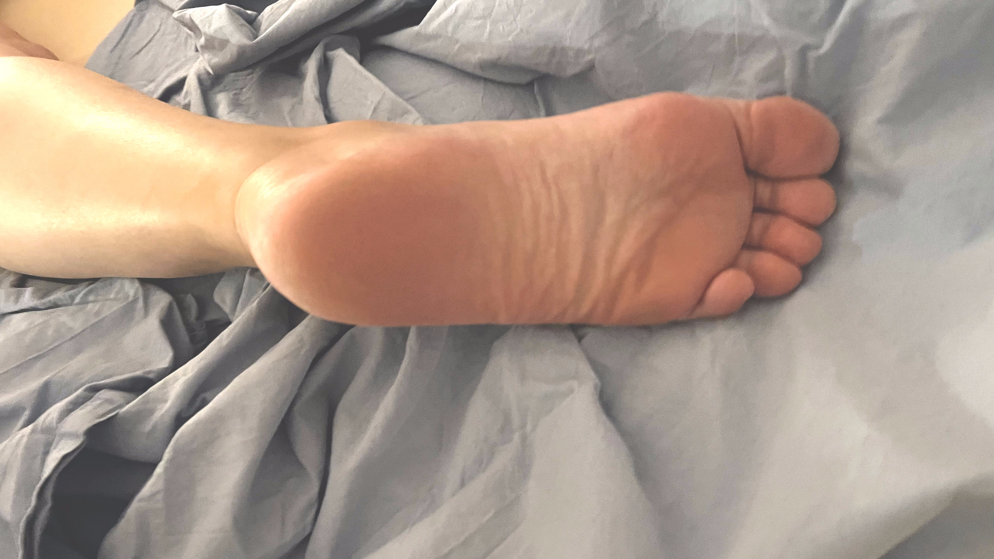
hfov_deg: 66.1
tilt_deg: -56.9
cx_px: 506
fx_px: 764
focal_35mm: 29
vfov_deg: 40.1
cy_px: 314
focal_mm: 5.7
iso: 640
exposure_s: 1/25
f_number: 1.5
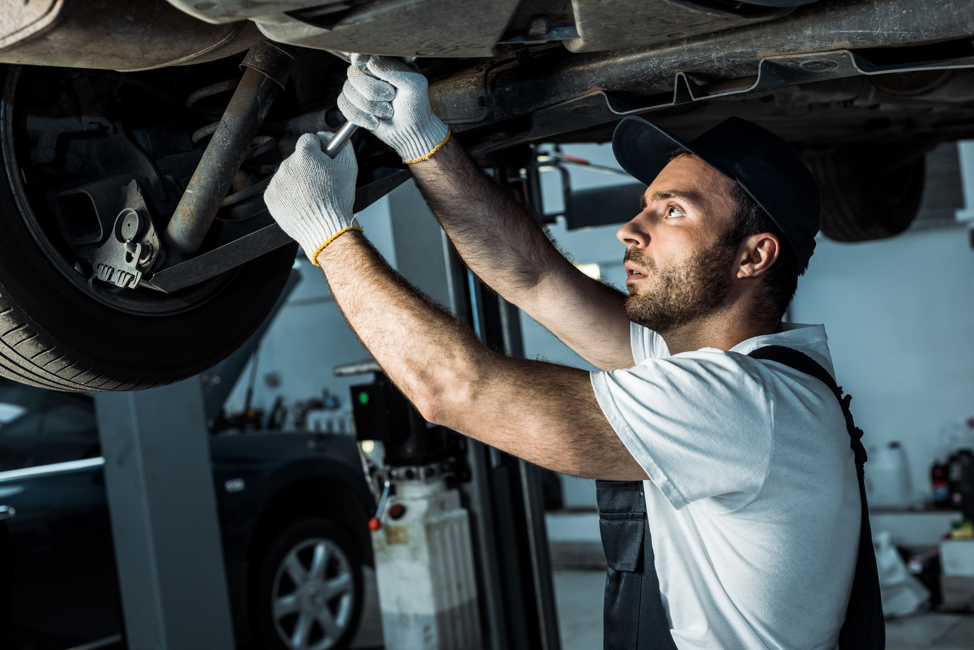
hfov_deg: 39.6
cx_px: 487
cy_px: 325
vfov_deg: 27.0
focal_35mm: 50
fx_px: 1353
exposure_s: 1/200
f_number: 4.5
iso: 200
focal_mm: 50
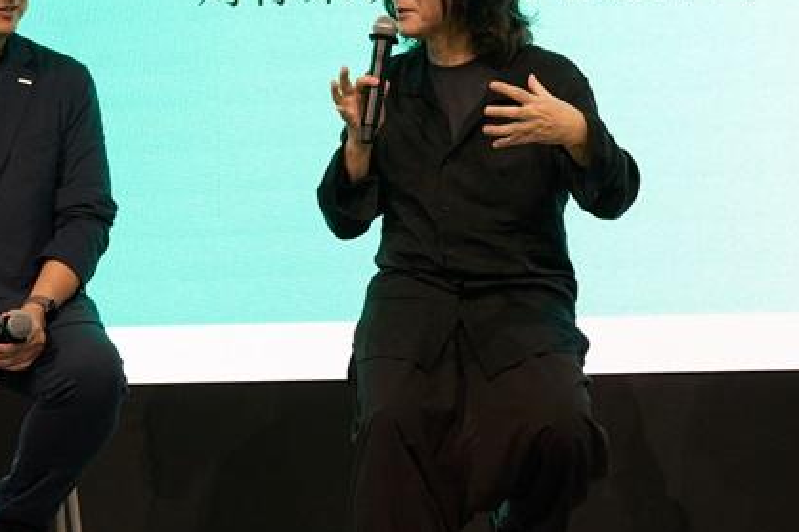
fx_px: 4014
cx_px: 380
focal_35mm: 181
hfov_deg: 11.4
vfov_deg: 7.6
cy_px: 235
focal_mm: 70
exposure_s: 1/125
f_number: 5.6
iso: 2000
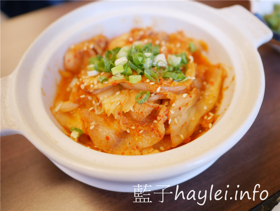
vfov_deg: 46.8
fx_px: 243
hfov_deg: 60.0
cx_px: 140
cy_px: 106
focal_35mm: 30
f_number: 1.7
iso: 400
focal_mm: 15
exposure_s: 1/60
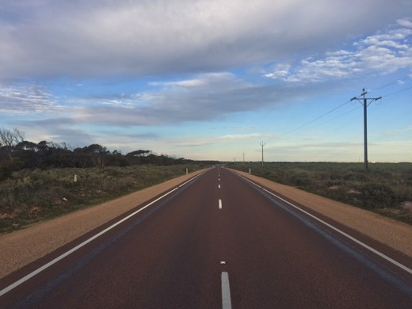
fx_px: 345
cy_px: 154
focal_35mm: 29
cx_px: 206
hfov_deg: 61.7
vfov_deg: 48.2
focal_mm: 4.15
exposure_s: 1/933
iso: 32
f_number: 2.2
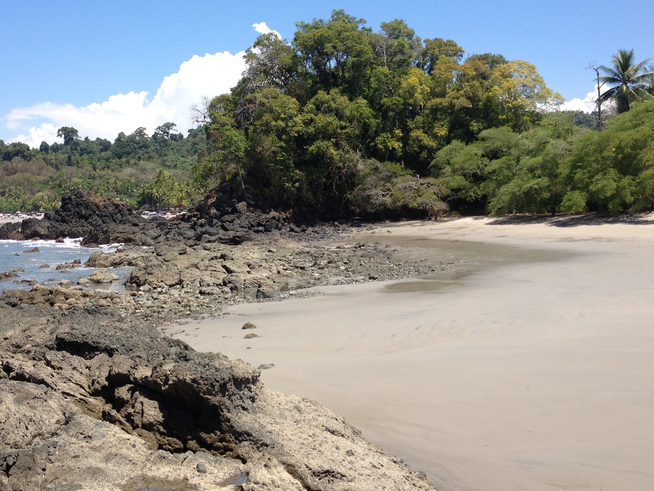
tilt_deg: -2.7
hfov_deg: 41.8
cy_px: 199
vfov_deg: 32.1
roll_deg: +1.6
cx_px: 251
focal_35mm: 45
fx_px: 850
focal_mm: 4.28
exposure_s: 1/1416
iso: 50
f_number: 2.4
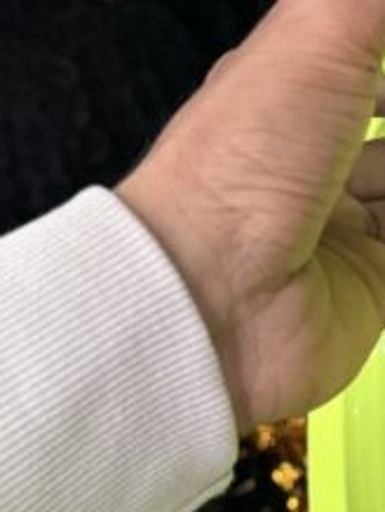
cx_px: 465
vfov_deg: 22.2
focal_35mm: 88
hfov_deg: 16.1
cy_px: 225
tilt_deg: -16.8
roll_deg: -4.5
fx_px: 1302
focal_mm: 6.76
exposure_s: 1/100
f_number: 1.78
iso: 80
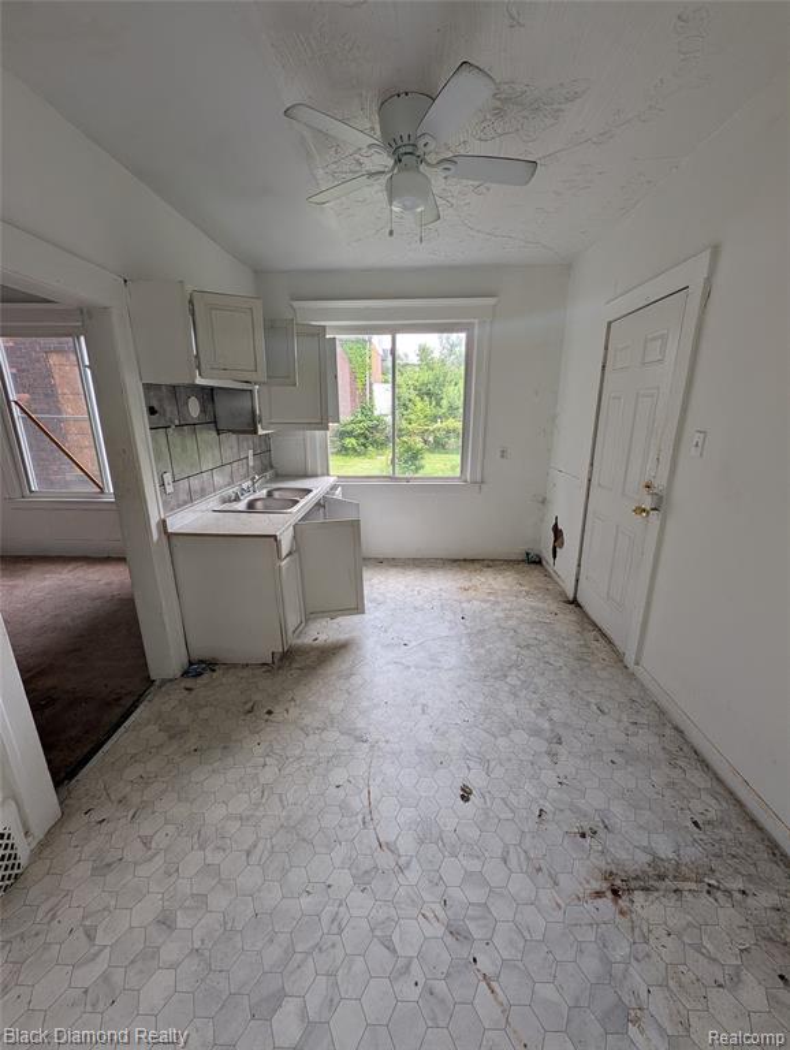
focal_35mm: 12
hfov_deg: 94.6
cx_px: 395
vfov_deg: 110.5
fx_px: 364
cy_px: 525
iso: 50
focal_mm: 2.02
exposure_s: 1/222
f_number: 1.7
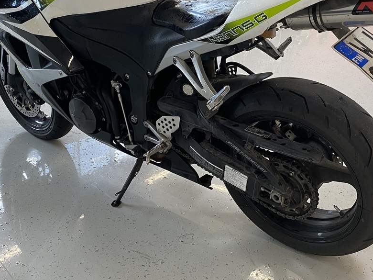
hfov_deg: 39.6
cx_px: 195
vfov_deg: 29.9
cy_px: 78
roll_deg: -1.9
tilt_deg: -17.2
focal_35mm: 48
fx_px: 517
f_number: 1.8
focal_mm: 4.25
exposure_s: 1/50
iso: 64
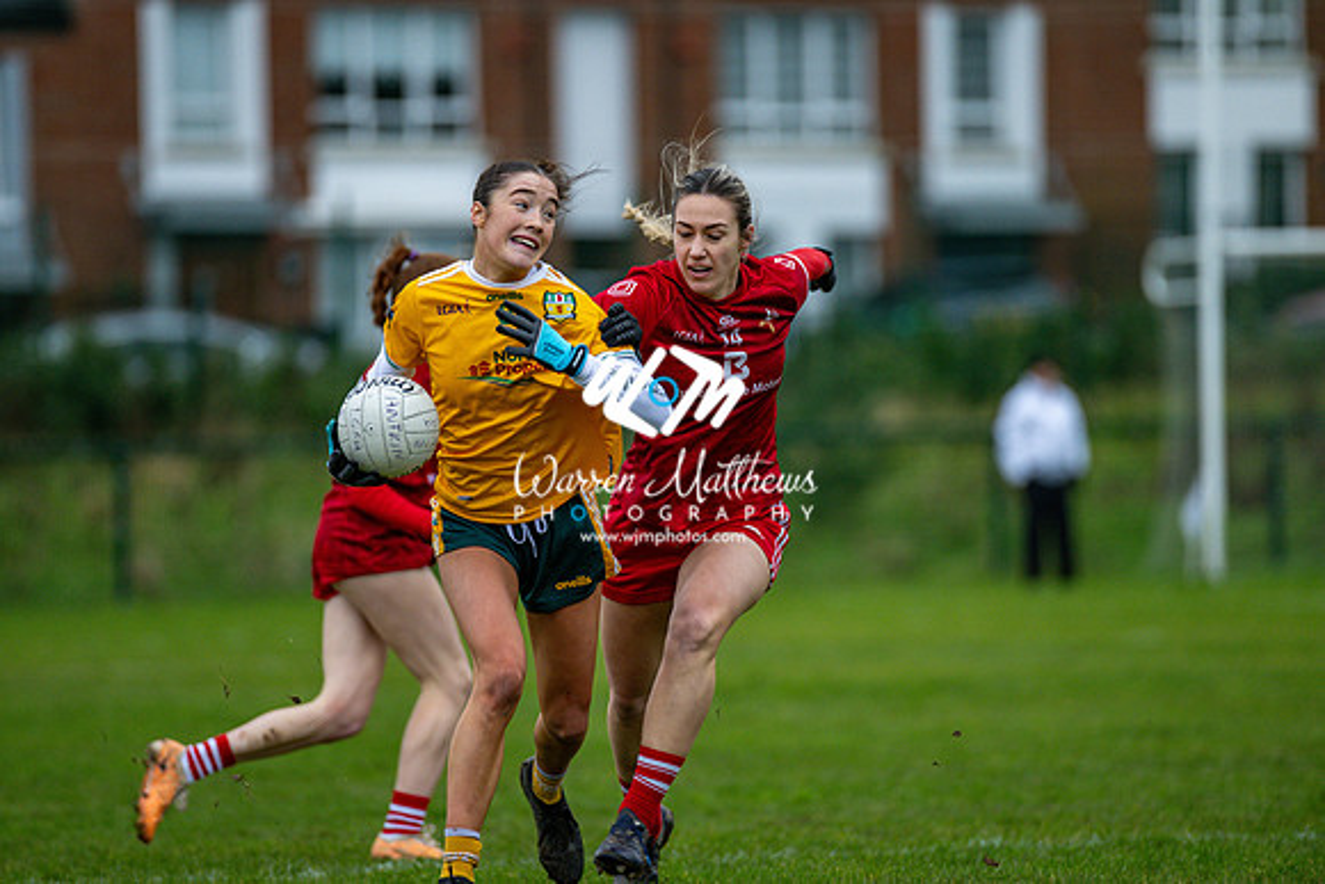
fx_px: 11044
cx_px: 662
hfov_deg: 6.9
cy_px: 442
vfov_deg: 4.6
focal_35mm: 300
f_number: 2.8
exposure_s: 1/1000
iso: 1400
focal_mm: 300
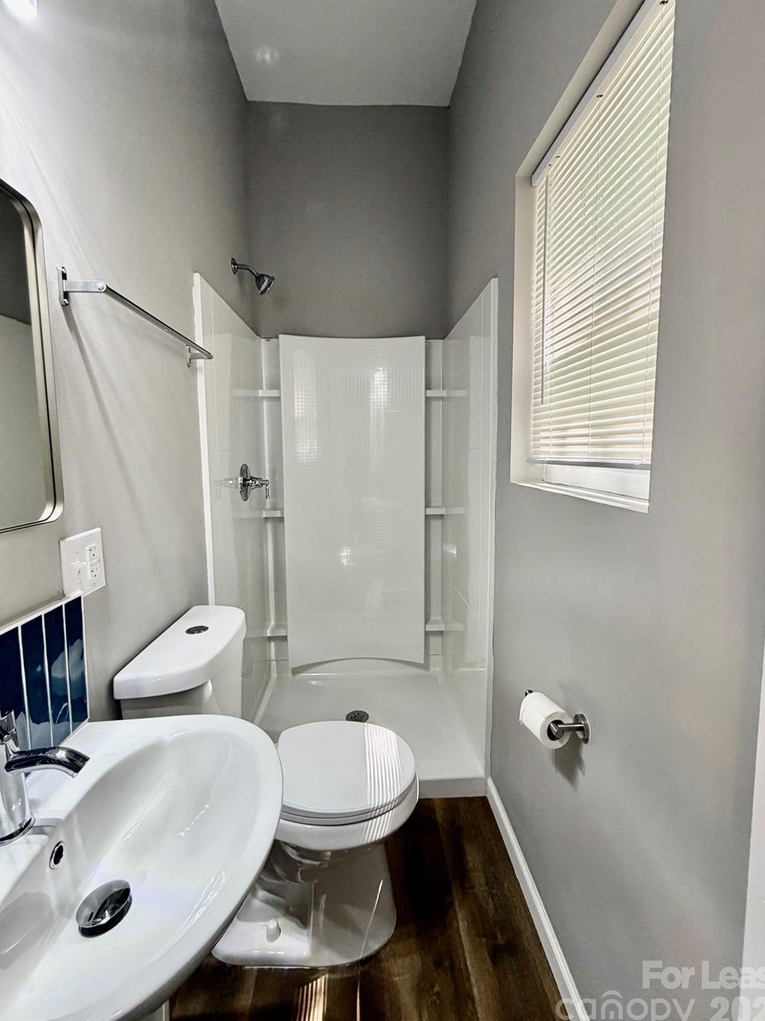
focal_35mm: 15
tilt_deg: -5.8
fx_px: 442
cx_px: 386
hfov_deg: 81.7
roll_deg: +0.2
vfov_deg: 98.1
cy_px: 493
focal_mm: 2.22
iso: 250
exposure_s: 1/120
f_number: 2.2
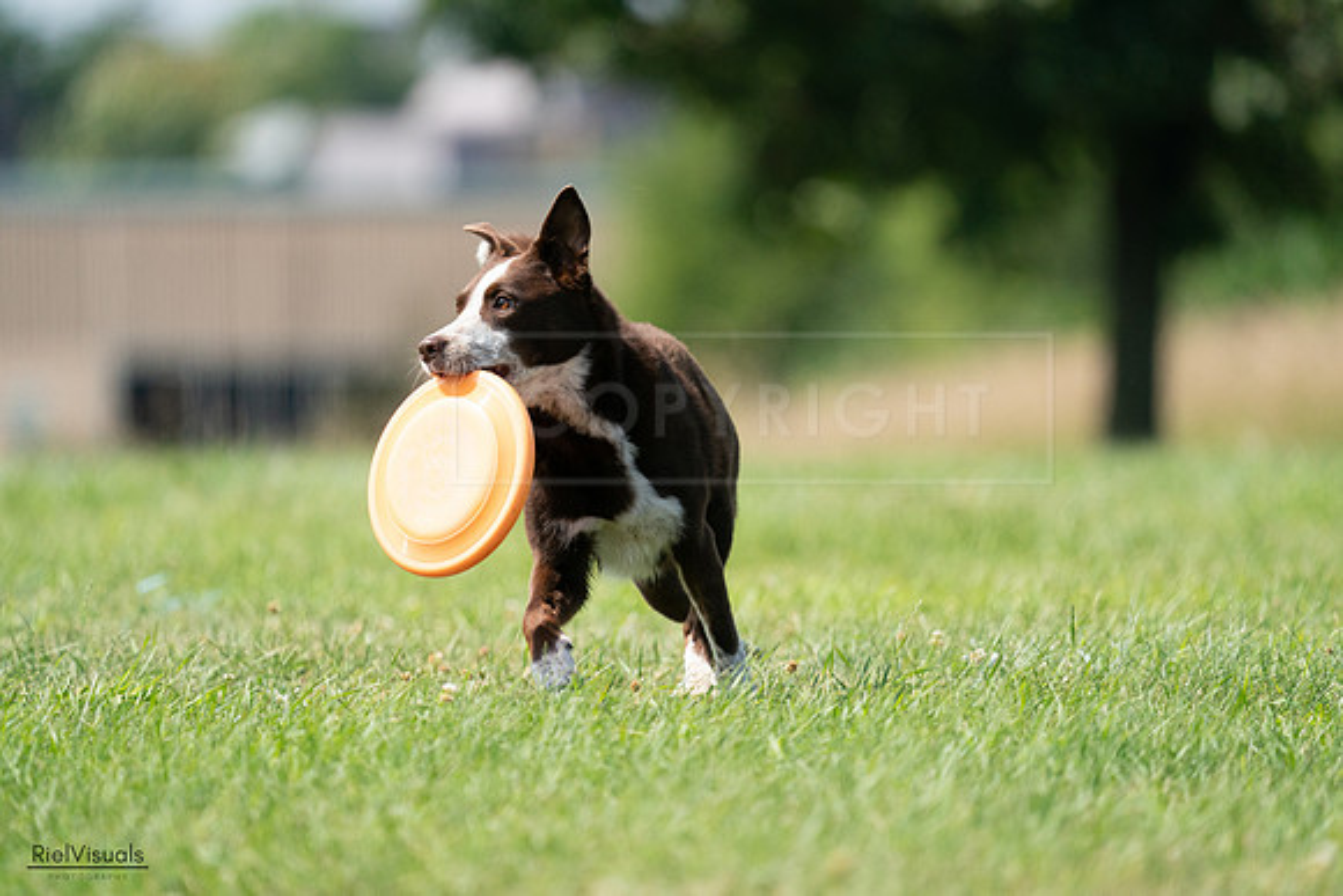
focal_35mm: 529
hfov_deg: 3.9
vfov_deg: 2.6
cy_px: 448
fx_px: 19738
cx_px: 672
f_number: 6.3
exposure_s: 1/4000
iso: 1600
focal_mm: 529
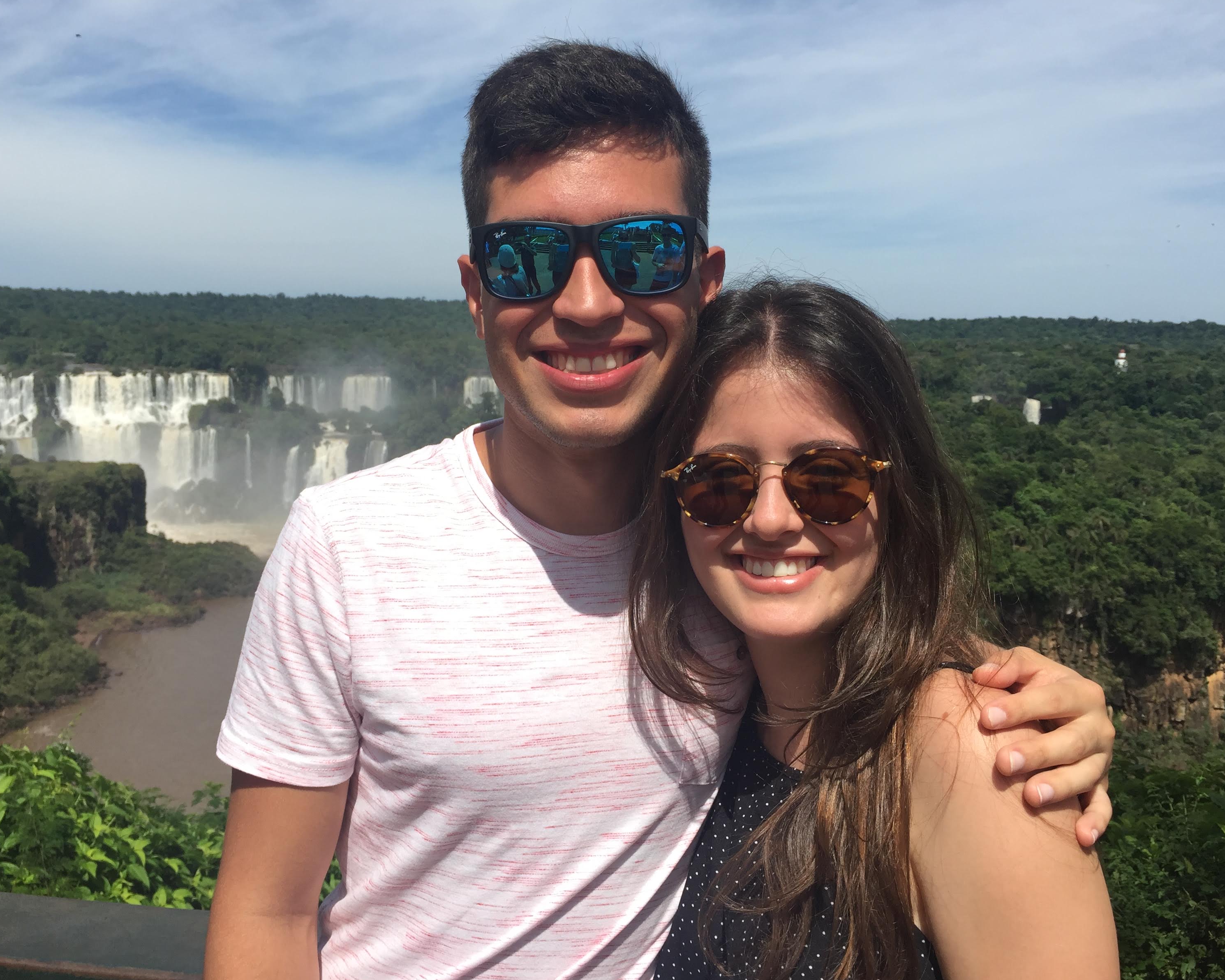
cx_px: 595
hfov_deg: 57.2
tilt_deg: -7.9
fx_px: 1124
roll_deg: -2.5
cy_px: 486
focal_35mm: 31
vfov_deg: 47.1
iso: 32
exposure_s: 1/1980
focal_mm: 4.15
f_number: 2.2
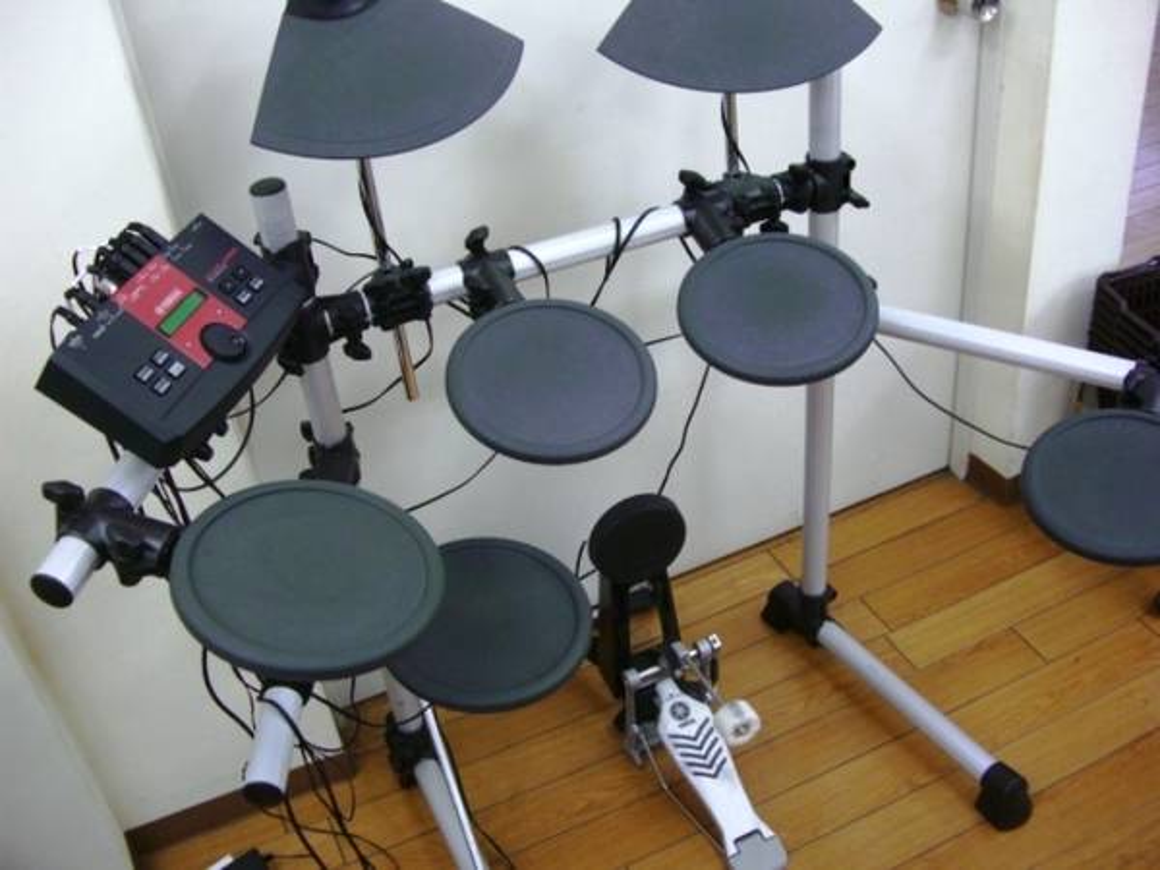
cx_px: 580
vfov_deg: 37.7
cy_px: 435
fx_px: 1273
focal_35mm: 38
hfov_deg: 49.0
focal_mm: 7.9
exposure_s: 1/80
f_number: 2.8
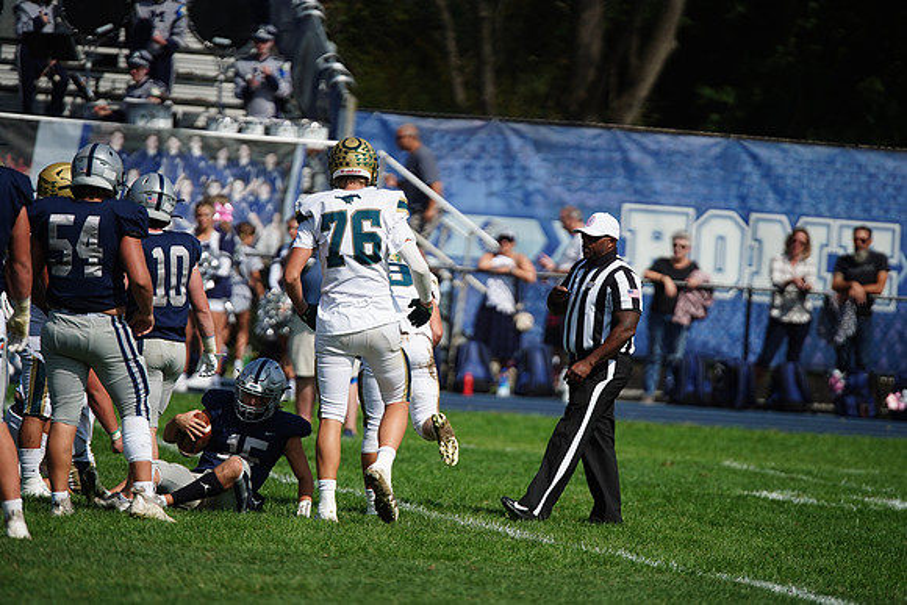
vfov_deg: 4.6
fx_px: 7560
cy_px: 302
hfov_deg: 6.9
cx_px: 454
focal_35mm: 300
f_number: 2.8
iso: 400
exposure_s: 1/8000
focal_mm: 300
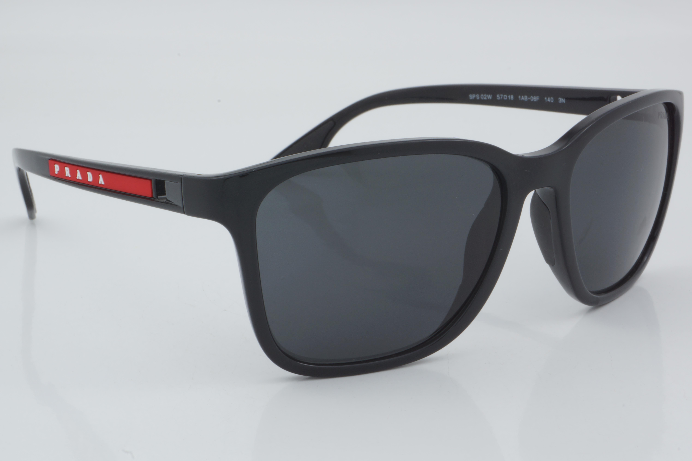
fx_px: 1586
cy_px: 230
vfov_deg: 16.6
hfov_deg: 24.6
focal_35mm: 82
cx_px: 346
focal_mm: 55
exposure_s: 1/3
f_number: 32
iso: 100
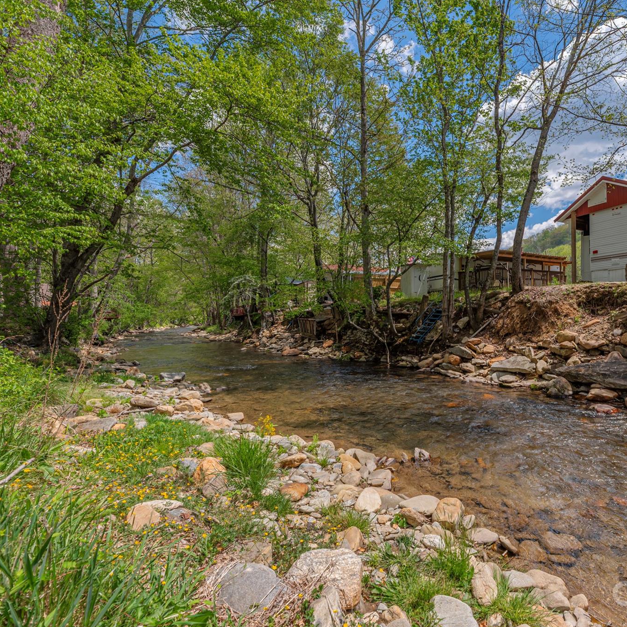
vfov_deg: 80.7
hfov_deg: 78.1
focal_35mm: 18
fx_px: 369
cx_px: 417
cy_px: 312
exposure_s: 1/1250
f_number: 8
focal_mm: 14
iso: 320
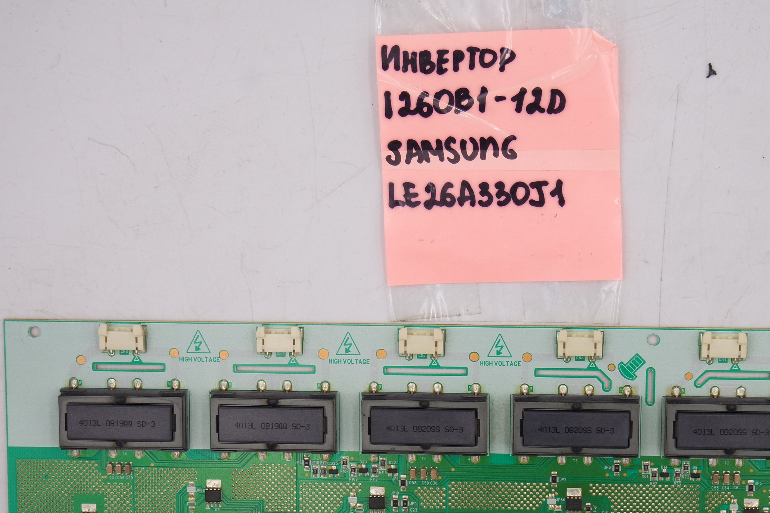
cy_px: 353
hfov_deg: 28.3
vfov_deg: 19.1
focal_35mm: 71
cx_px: 511
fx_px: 1518
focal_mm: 19
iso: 160
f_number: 5.6
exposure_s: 1/125
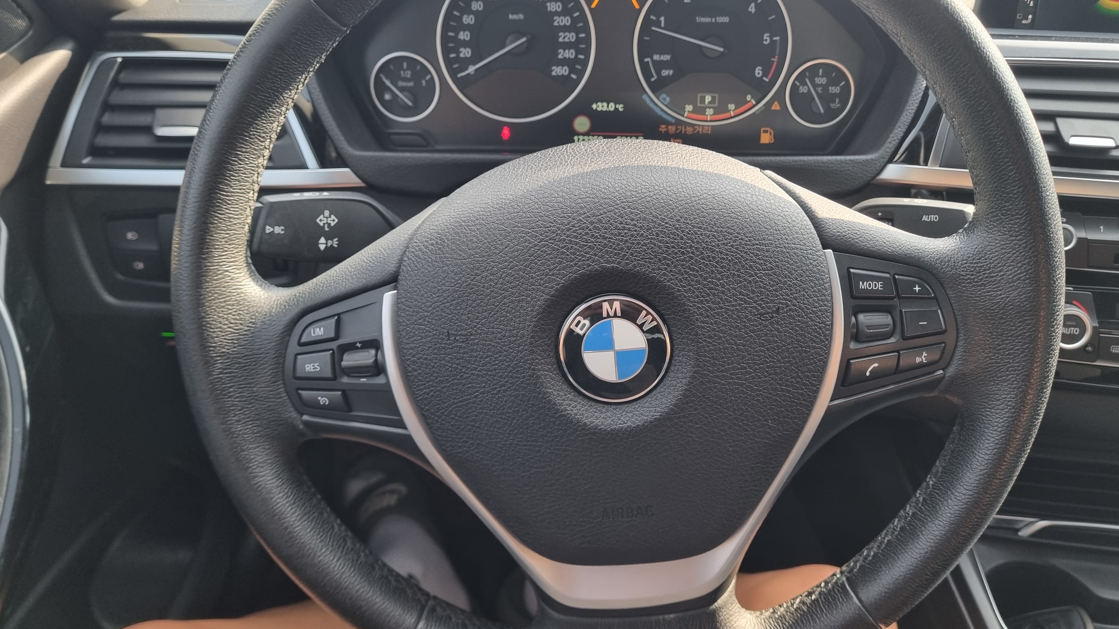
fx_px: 890
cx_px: 582
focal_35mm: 30
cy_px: 254
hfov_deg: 64.3
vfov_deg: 38.8
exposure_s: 1/100
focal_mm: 5.4
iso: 100
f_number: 1.8
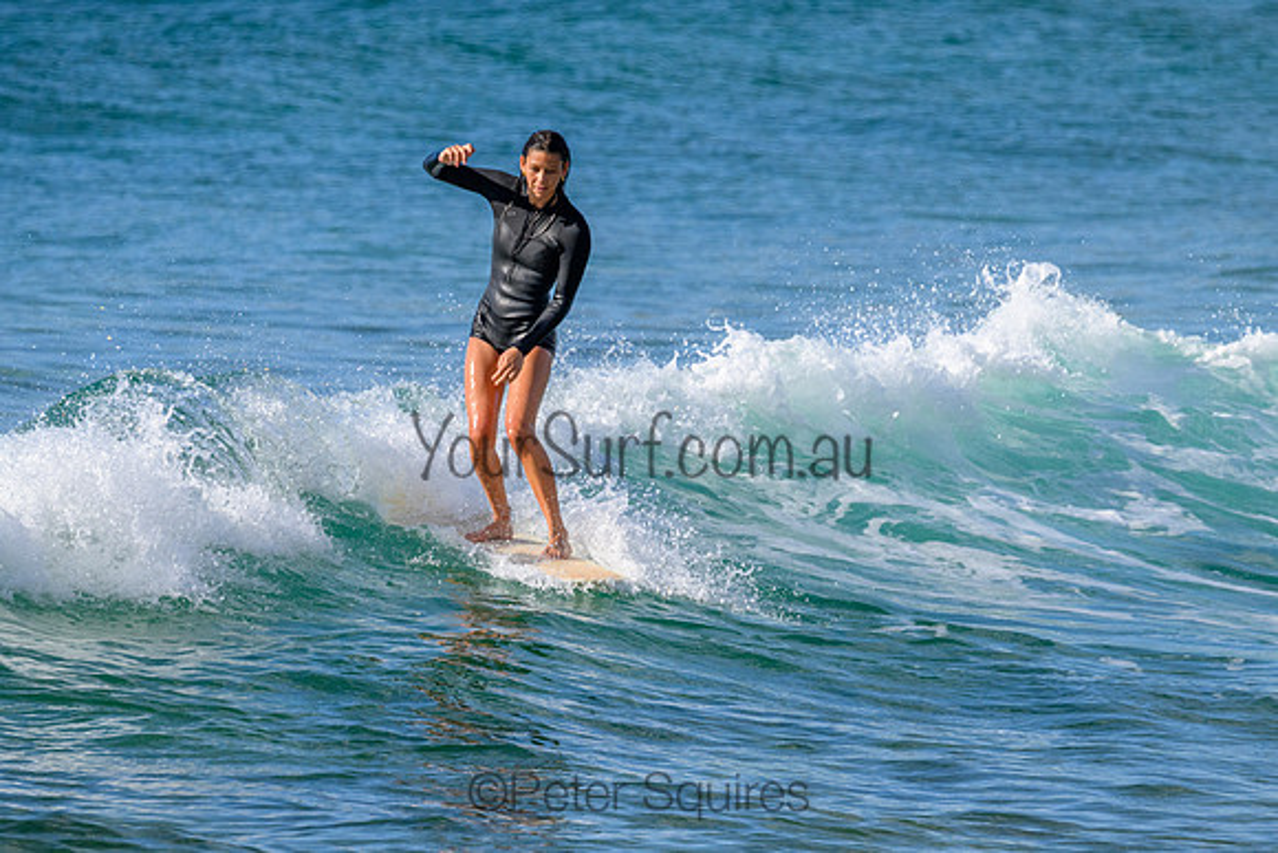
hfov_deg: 2.9
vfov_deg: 2.0
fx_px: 25008
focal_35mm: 704
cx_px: 638
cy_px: 509
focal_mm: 590
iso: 1400
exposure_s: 1/2000
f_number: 11
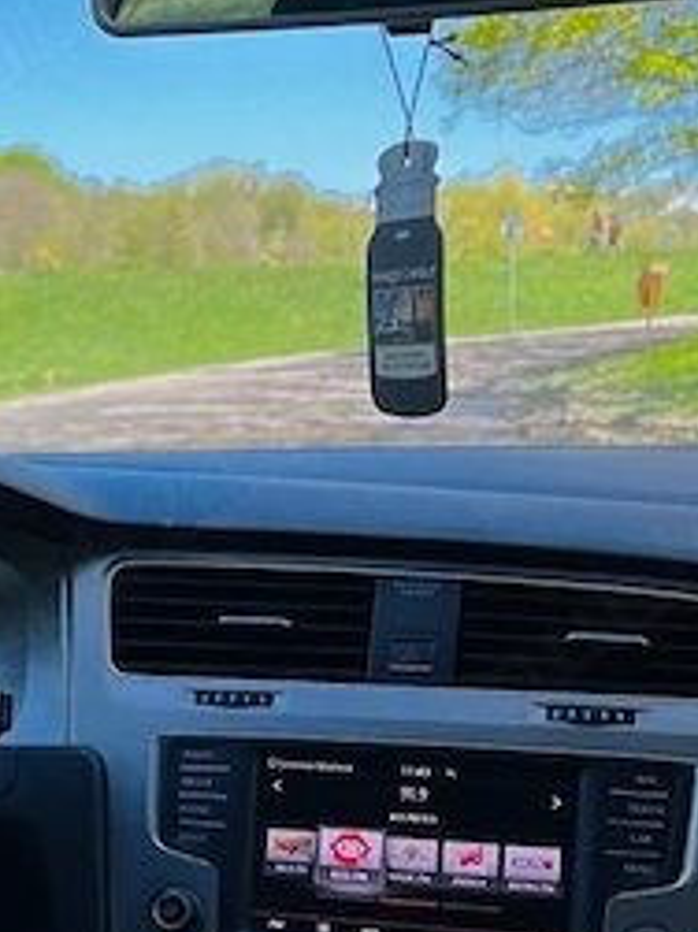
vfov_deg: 23.4
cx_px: -293
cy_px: 631
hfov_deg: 16.5
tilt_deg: -6.5
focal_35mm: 83
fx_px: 2233
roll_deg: +1.3
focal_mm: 5.7
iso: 50
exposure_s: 1/482
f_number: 1.5
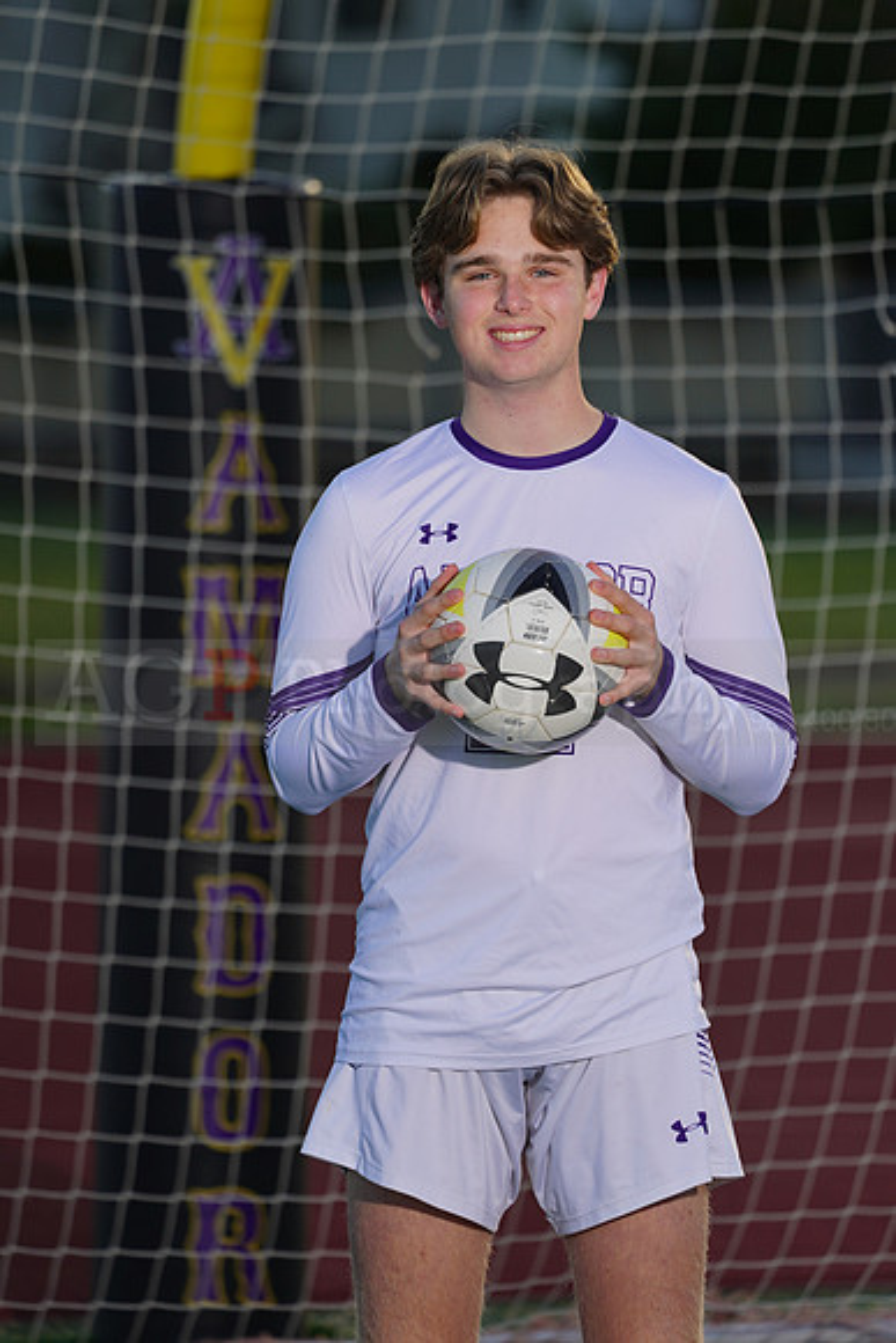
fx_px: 14923
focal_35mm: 400
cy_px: 672
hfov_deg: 3.4
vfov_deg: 5.2
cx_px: 448
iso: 100
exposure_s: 1/200
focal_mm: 400
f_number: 8
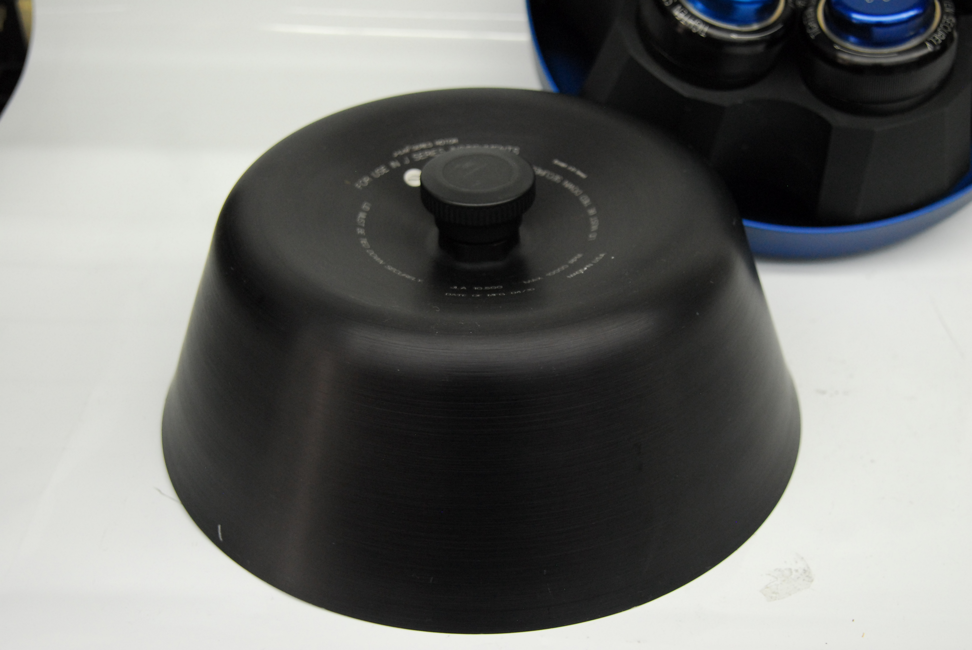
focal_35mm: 52
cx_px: 486
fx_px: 1419
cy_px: 325
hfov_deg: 37.8
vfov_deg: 25.8
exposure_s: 1/160
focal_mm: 35
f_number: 3.2
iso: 800
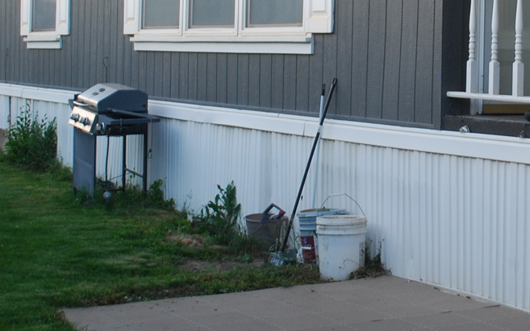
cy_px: -2
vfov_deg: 12.3
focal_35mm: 105
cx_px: 411
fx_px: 1517
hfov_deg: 19.6
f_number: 4.5
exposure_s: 1/80
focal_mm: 22
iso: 200
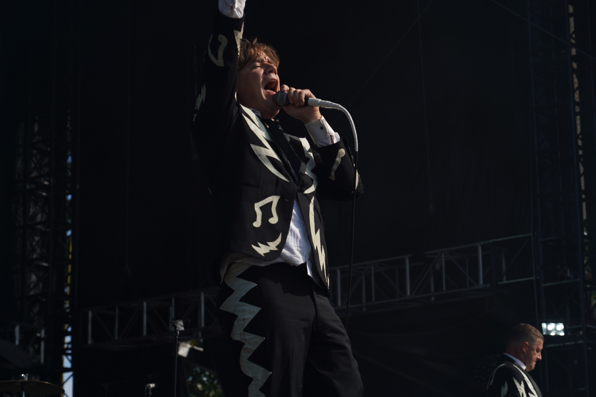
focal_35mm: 105
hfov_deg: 19.5
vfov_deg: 13.0
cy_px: 198
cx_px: 298
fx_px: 1738
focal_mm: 105
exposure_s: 1/400
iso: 100
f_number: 7.1
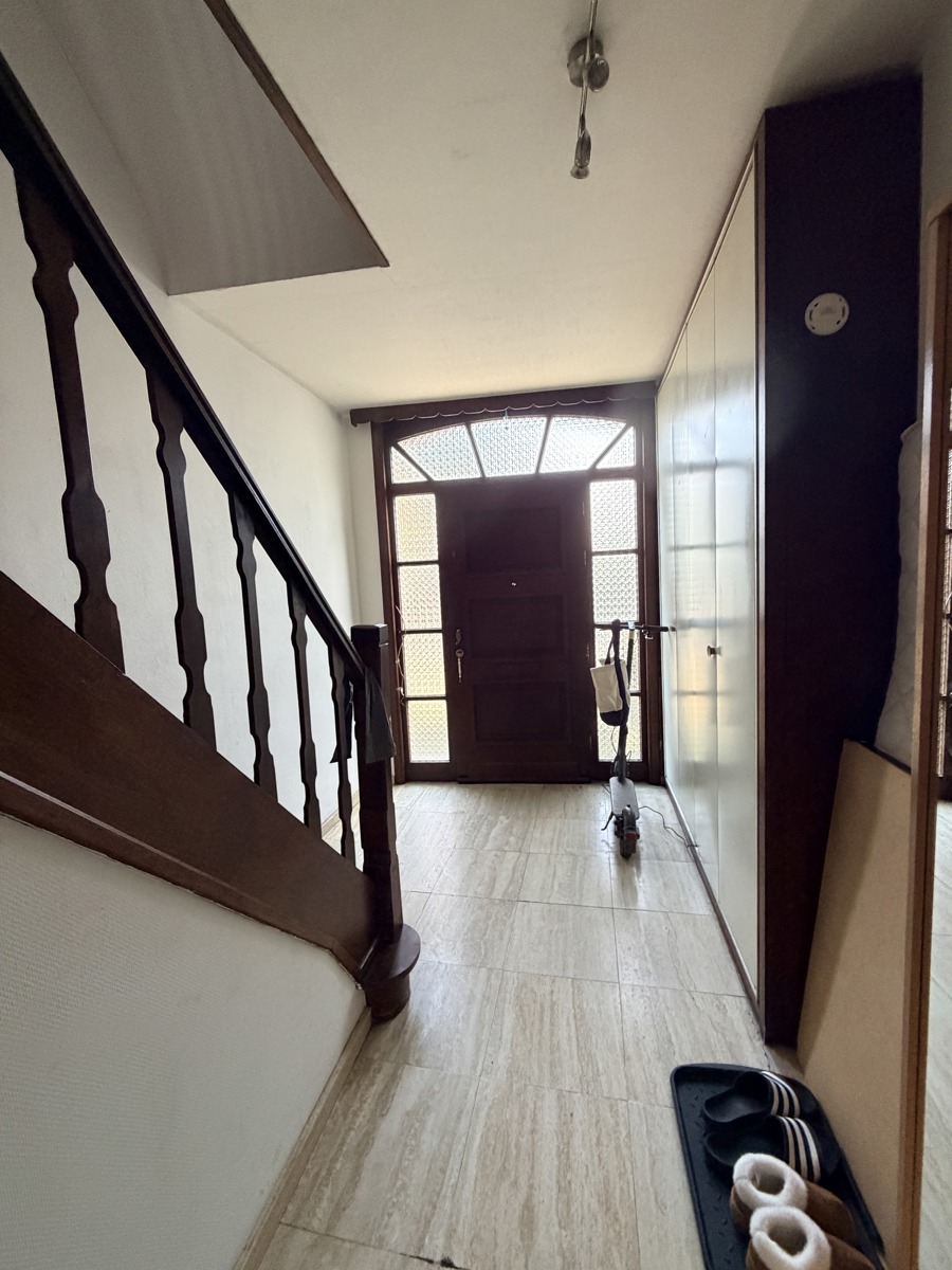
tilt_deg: -6.2
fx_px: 513
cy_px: 635
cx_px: 476
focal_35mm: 14
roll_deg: +3.1
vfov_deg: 102.1
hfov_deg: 85.7
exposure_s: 1/60
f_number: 2.2
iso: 400
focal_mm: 2.22
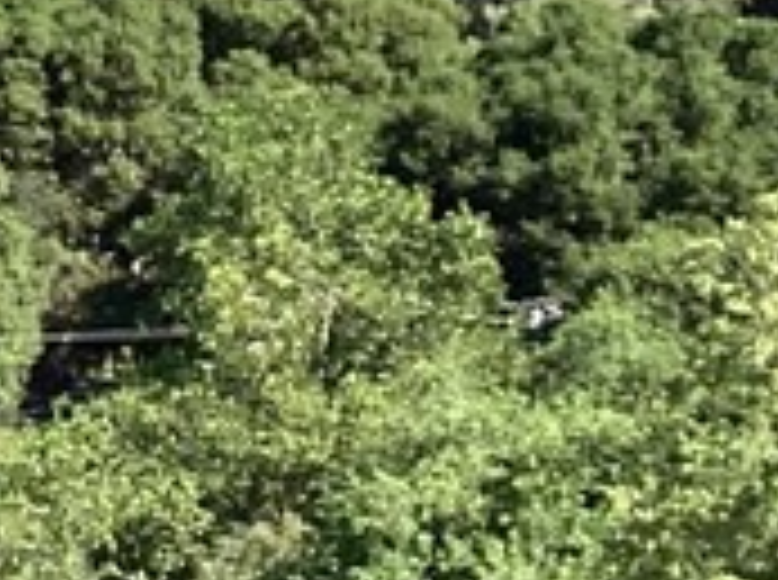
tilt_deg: -2.0
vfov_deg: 8.0
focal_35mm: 184
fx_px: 4127
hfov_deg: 9.0
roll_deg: +0.0
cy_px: 4
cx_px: -1448
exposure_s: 1/1164
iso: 25
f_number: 2.4
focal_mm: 3.3
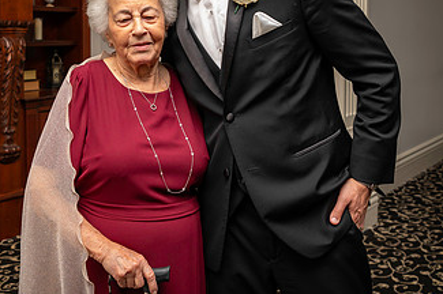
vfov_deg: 26.3
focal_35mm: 50
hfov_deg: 39.3
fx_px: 615
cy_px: 48
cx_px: 159
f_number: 4.5
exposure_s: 1/125
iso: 800
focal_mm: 28
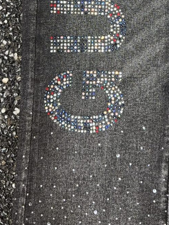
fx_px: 377
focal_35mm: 58
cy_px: 2
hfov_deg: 25.2
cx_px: 108
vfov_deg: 30.9
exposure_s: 1/173
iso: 64
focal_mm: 6.76
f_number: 1.78
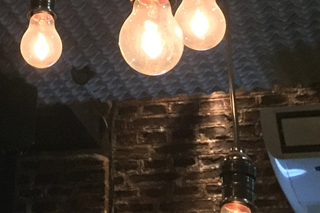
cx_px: -8
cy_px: -189
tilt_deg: +42.0
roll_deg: -7.3
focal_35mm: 104
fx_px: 924
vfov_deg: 12.0
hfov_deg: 19.0
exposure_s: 1/25
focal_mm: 4.15
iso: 250
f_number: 2.2
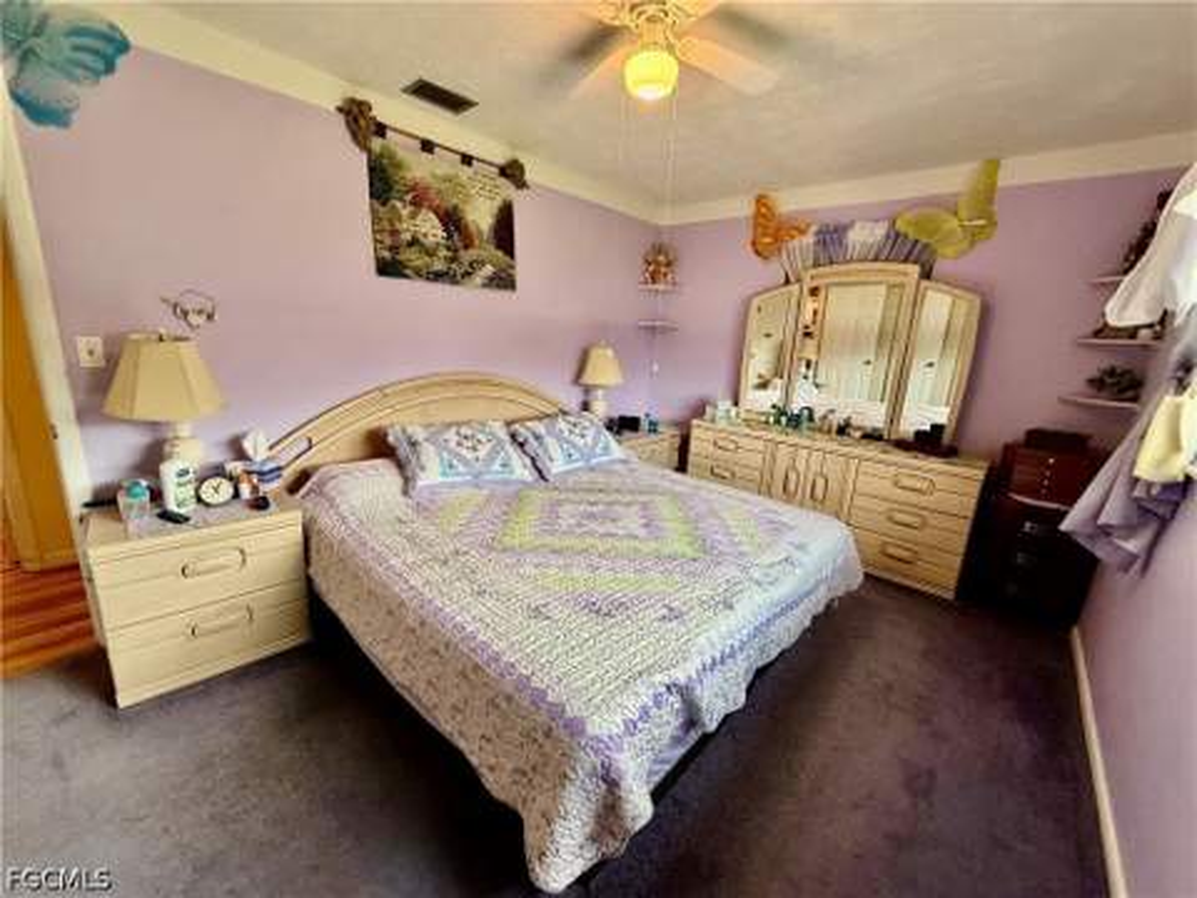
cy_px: 449
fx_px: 484
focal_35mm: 14
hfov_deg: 102.1
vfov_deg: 85.7
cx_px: 598
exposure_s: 1/120
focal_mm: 2.22
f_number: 2.2
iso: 160
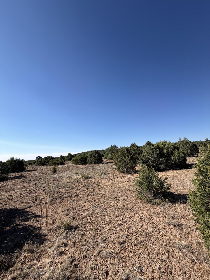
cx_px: 105
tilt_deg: +8.2
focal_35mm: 14
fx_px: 113
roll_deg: +4.6
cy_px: 140
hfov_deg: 85.7
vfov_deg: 102.1
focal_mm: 2.22
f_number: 2.2
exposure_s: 1/770
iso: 25
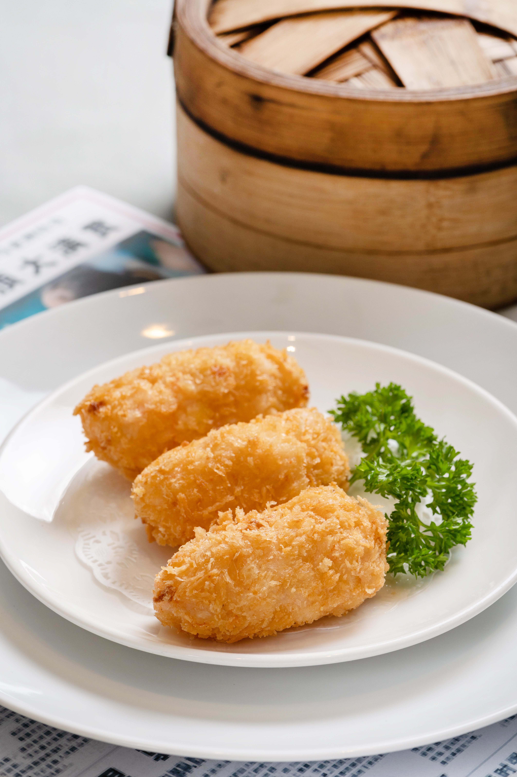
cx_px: 258
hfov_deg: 13.0
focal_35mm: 105
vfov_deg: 19.5
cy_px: 388
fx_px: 2265
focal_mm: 105
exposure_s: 1/200
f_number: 11
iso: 200
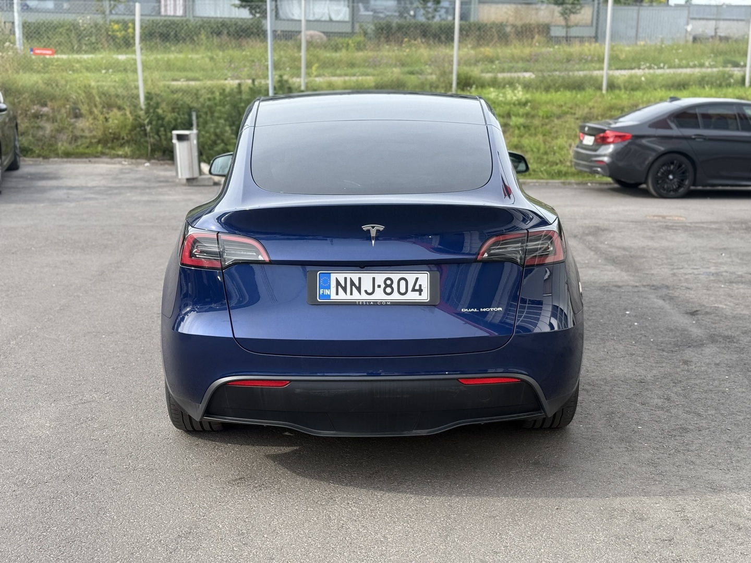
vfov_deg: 30.3
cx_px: 376
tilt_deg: -9.8
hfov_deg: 39.7
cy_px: 282
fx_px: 1041
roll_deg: -0.6
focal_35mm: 48
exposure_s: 1/1307
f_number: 1.78
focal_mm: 6.76
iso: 80
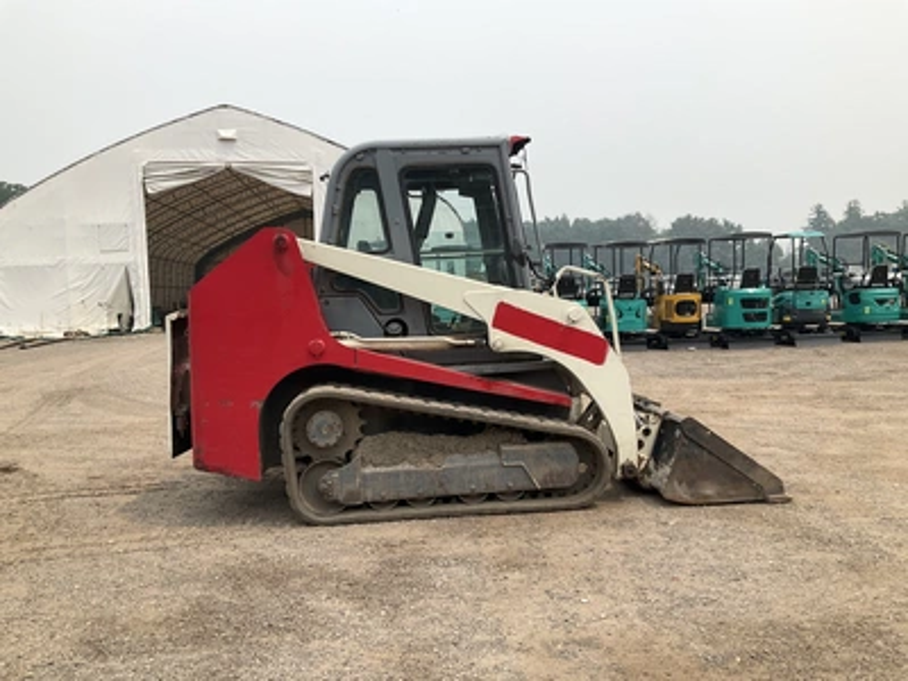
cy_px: 340
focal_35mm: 29
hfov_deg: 61.7
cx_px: 454
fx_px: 761
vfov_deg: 48.2
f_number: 1.8
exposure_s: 1/2320
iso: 25
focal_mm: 3
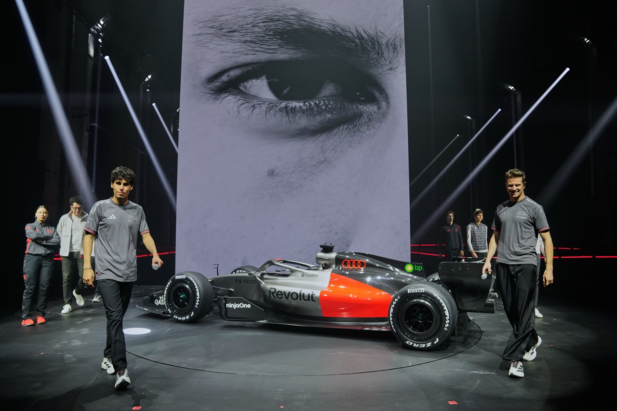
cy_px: 206
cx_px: 308
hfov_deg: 73.8
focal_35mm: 24
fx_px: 411
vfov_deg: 53.1
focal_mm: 24
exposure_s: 1/800
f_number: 3.5
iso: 1250
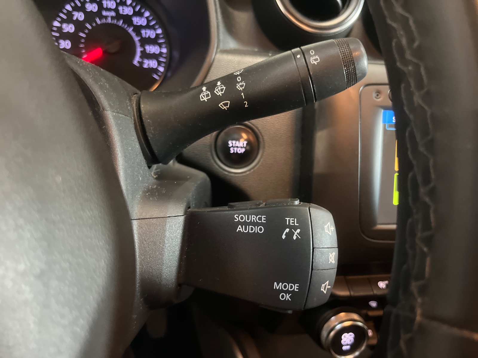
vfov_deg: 53.1
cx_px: 239
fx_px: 359
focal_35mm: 26
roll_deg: -5.7
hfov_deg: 67.3
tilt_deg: -27.2
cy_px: 179
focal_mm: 5.1
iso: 800
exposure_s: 1/25
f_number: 1.6
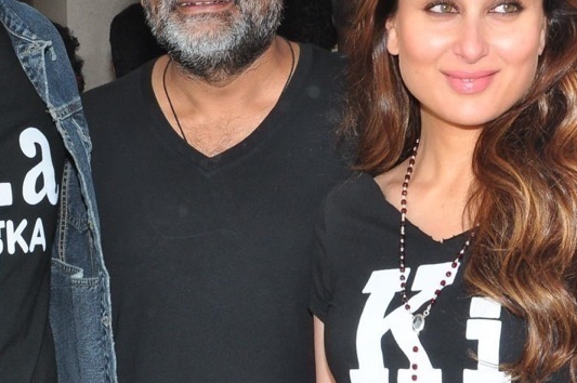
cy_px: 148
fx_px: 1891
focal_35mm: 118
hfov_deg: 17.2
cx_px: 105
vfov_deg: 11.6
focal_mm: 35
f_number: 13
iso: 500
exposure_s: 1/125
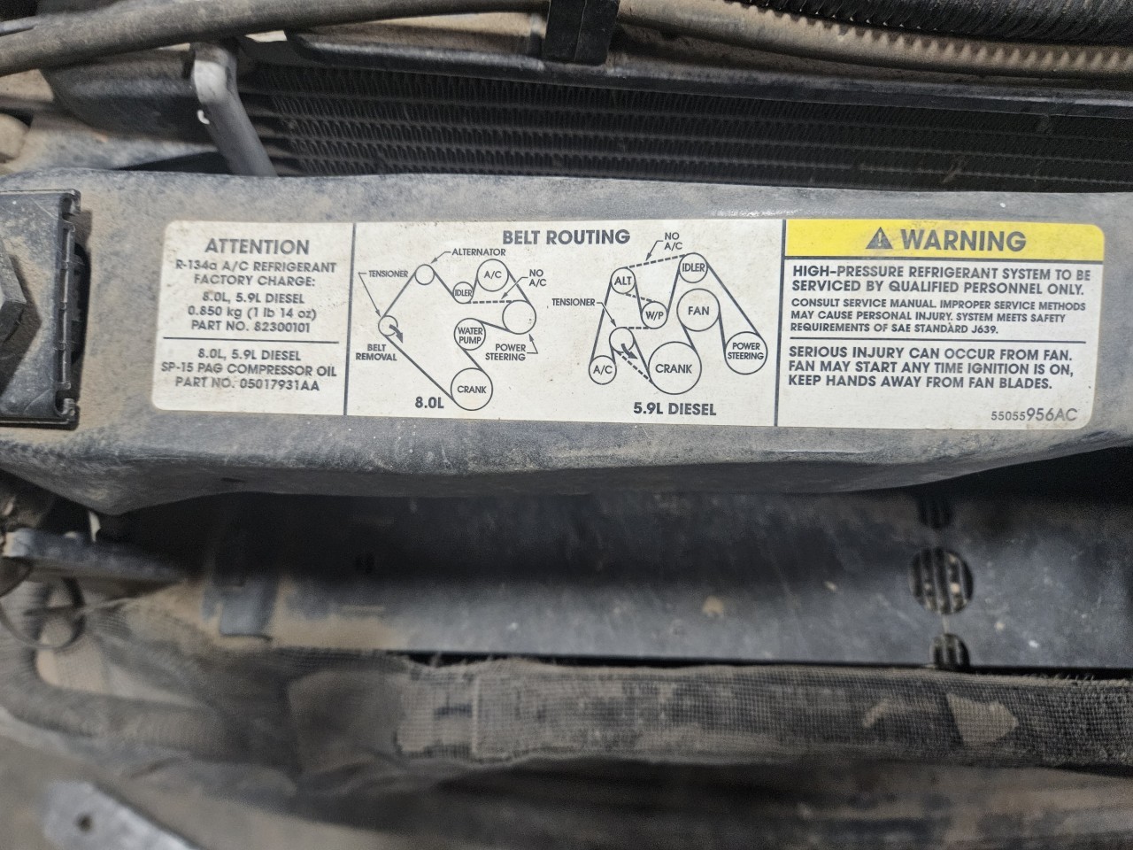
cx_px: 566
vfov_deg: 58.9
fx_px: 753
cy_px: 425
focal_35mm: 23
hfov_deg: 73.9
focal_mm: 5.4
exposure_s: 1/120
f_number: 1.8
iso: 500
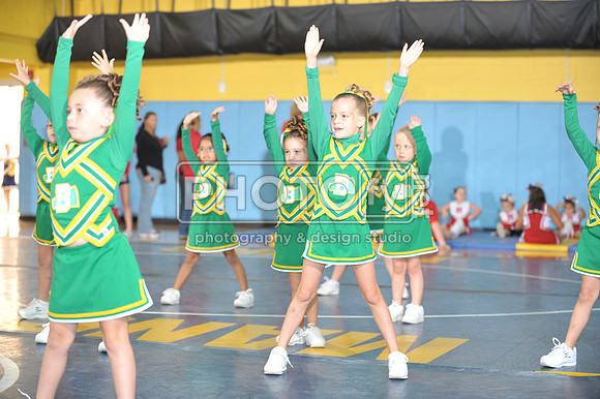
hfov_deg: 28.9
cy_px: 200
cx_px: 300
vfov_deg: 19.4
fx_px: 1166
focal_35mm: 70
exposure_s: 1/100
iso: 500
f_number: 2.8
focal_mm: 70
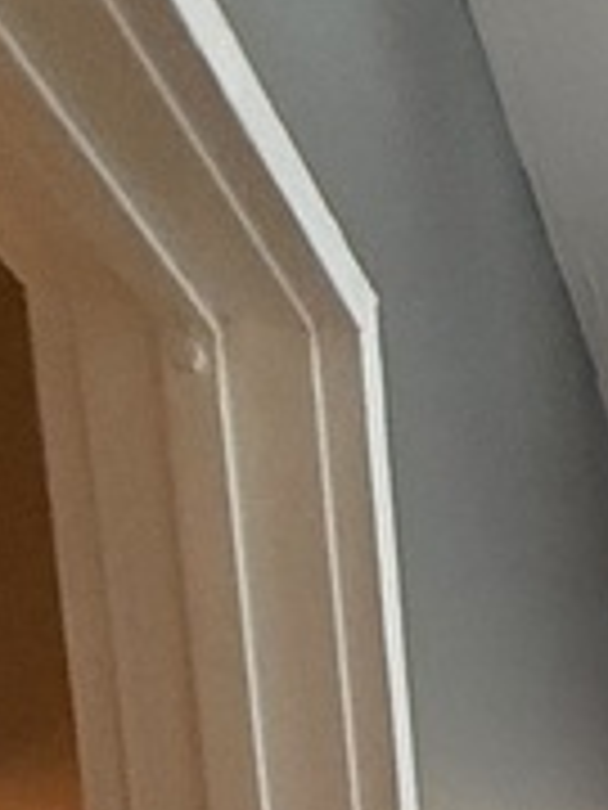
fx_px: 1967
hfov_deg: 13.4
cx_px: 1414
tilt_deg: -12.3
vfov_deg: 16.1
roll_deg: -1.5
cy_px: 1760
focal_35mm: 84
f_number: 2.2
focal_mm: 2.22
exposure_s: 1/60
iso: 500
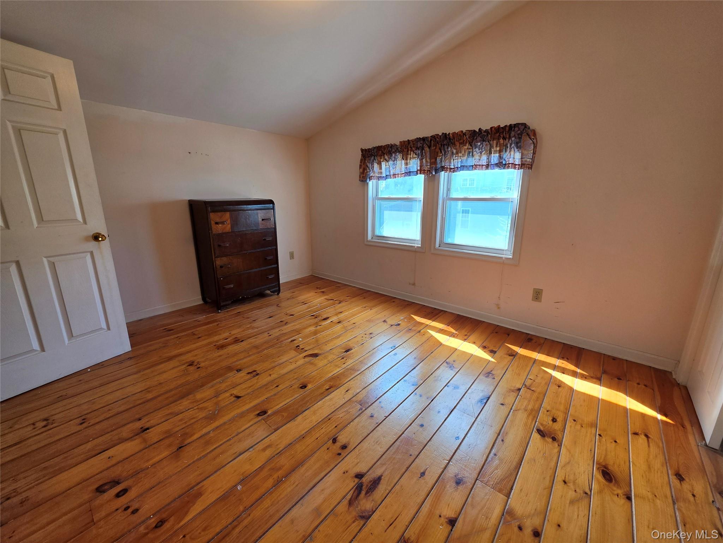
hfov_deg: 106.2
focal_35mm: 13
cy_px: 272
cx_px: 362
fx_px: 272
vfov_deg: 89.9
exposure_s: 1/120
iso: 40
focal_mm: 2.2
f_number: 1.9
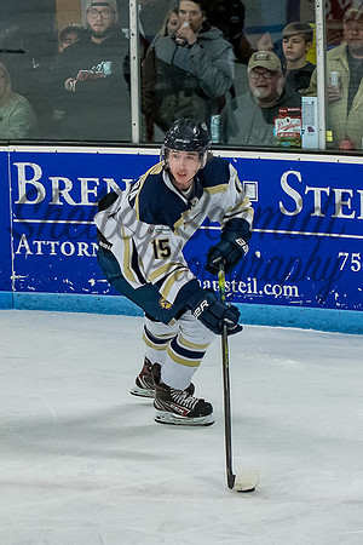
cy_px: 274
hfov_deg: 6.2
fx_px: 3377
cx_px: 157
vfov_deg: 9.2
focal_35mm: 223
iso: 2500
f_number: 3.5
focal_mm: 70
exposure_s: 1/800
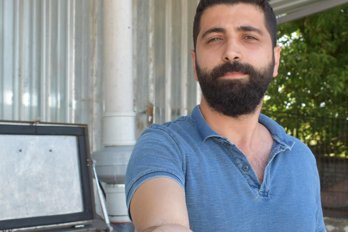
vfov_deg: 20.0
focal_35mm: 68
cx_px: 201
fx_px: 657
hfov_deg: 29.6
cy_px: 144
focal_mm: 22
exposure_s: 1/250
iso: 320
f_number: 5.6
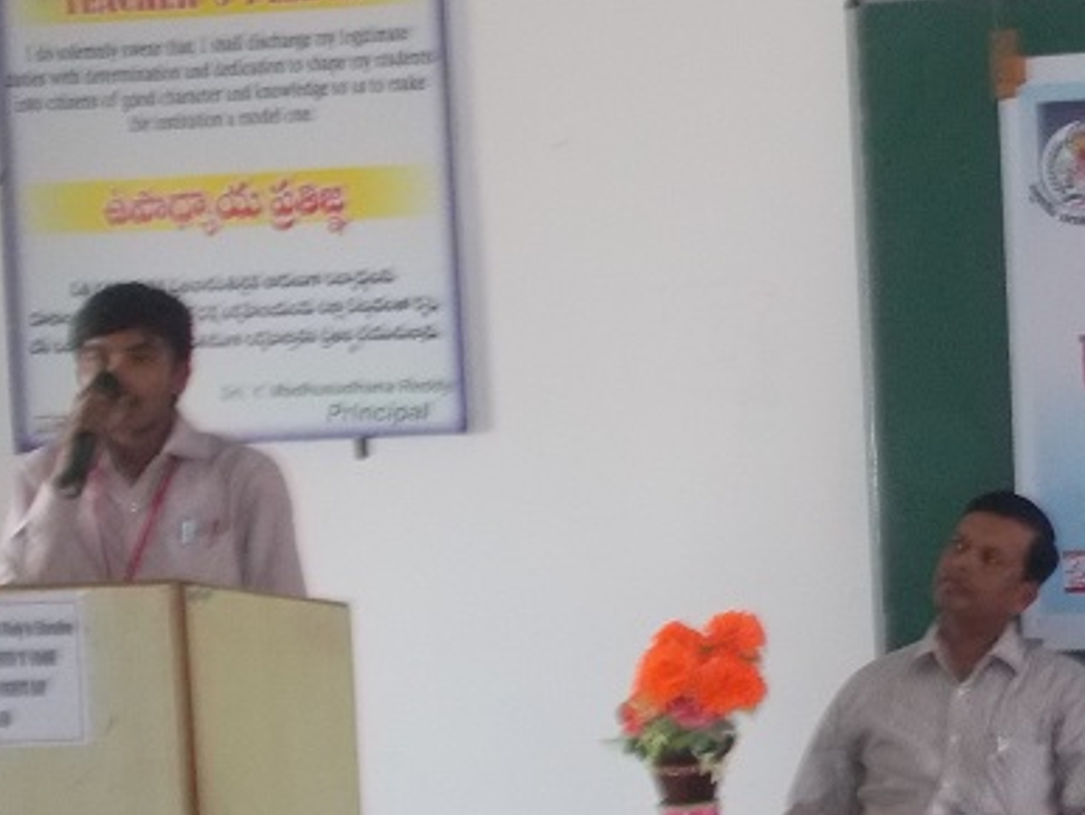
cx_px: 1211
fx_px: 3293
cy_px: 506
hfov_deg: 18.0
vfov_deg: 14.1
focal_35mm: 105
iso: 320
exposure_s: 1/30
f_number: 4.2
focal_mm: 7.9
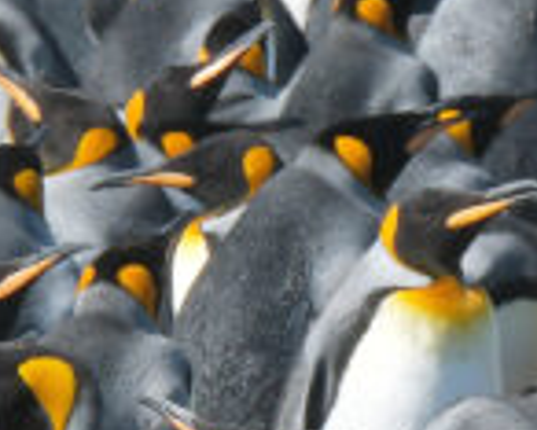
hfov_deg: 0.7
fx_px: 46041
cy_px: 430
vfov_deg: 0.5
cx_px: 806
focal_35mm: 2895
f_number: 18
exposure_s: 1/340
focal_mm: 400
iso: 800
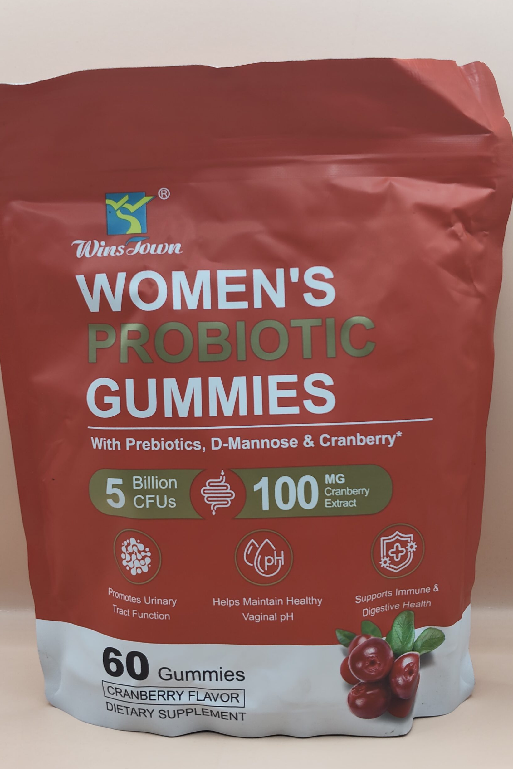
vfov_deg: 36.9
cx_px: 247
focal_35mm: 54
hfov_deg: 25.1
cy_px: 375
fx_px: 1154
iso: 152
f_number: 1.88
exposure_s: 1/100
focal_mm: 5.56
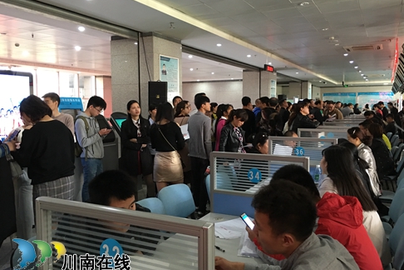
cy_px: 132
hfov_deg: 60.3
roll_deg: -0.3
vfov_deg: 42.3
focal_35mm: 31
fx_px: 348
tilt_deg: -3.1
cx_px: 206
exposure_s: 1/8
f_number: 2.2
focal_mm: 4.15
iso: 100
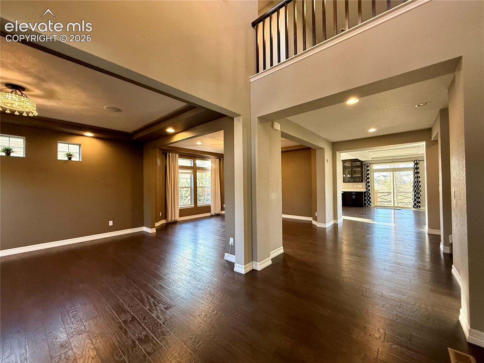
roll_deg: +0.3
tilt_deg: +0.7
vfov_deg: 85.7
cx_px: 242
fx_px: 196
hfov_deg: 102.1
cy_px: 182
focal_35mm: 14
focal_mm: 2.22
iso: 500
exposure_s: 1/120
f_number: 2.2
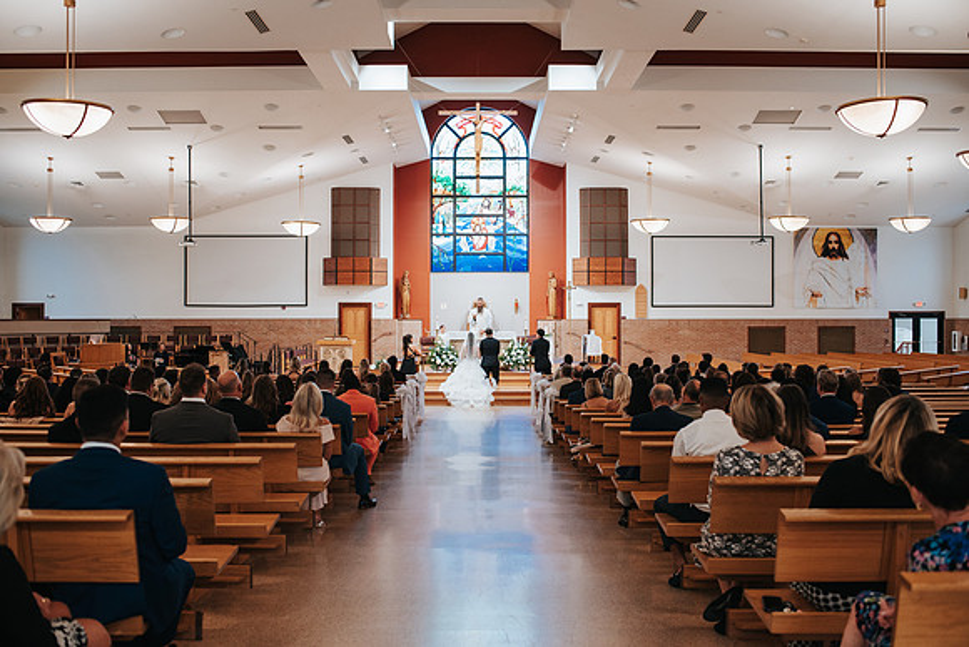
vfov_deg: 37.5
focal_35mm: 35
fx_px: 951
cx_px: 484
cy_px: 324
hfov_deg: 54.0
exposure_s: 1/125
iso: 1000
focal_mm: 35
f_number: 2.8
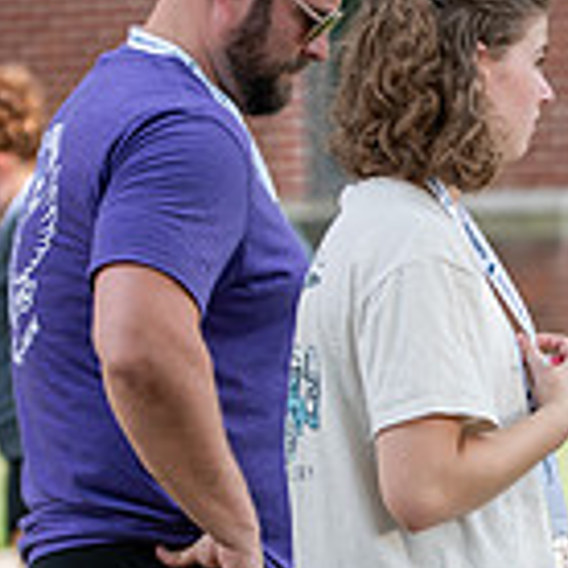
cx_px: 1013
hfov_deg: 5.0
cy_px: 335
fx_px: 6479
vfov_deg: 5.0
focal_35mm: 349
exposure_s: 1/500
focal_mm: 98
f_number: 3.2
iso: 200
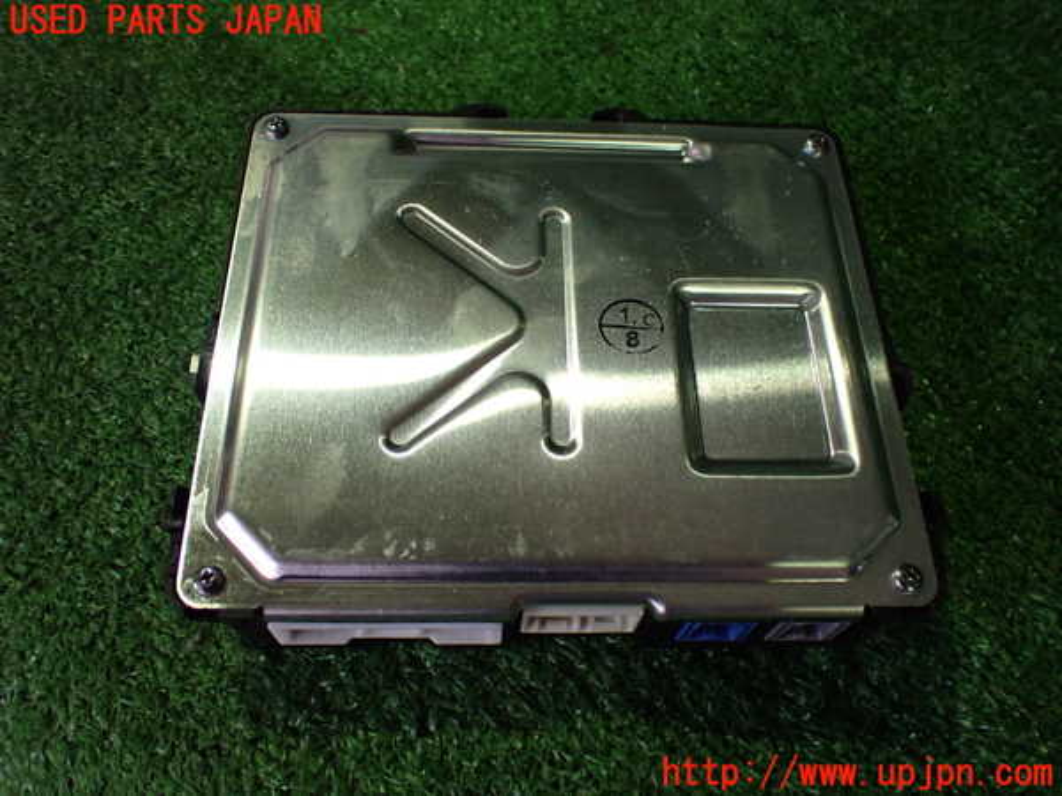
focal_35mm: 30
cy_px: 398
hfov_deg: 60.0
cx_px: 531
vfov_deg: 46.8
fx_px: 920
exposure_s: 1/125
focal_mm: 5.4
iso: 640
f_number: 2.3
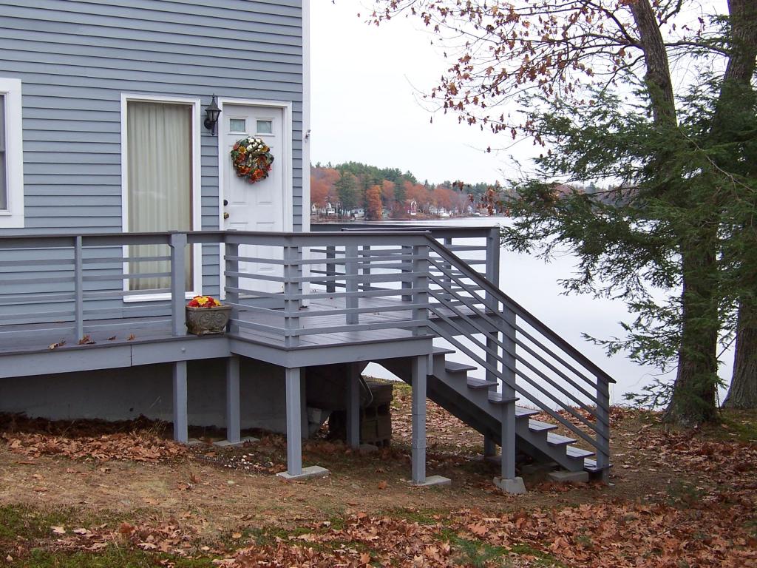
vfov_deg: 29.7
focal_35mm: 49
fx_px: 1072
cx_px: 378
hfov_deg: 38.9
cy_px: 284
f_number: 4
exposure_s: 1/90
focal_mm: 8.2
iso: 80
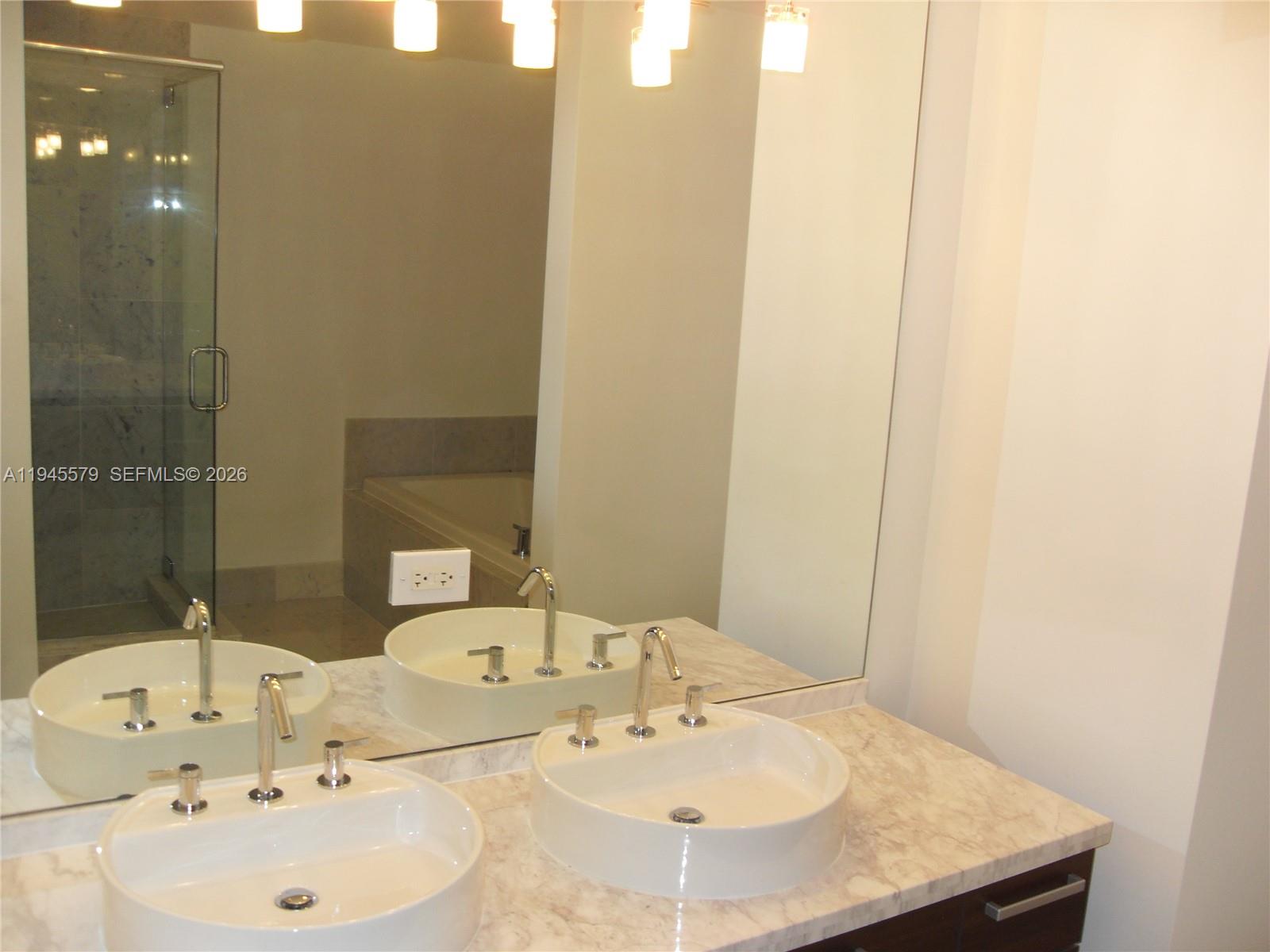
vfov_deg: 41.8
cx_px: 635
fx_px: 1247
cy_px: 476
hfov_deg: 54.0
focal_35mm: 34
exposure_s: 1/45
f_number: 2.8
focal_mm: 6.3
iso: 100
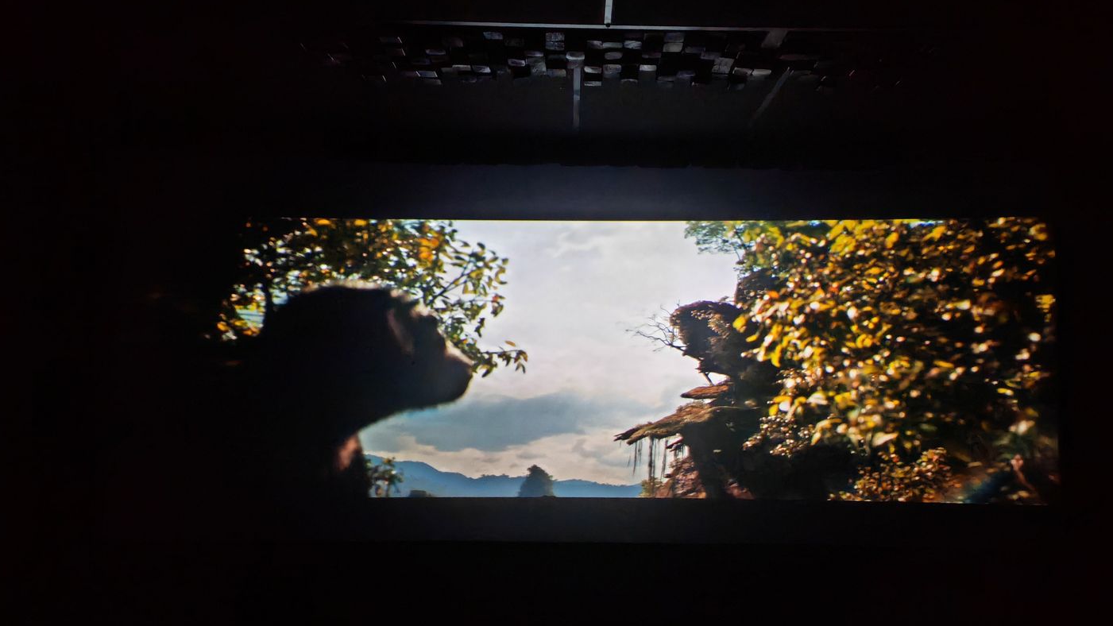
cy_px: 345
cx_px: 566
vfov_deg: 41.4
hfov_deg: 67.9
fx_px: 826
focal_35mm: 28
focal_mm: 5.3
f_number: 1.9
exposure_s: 1/33
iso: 1600
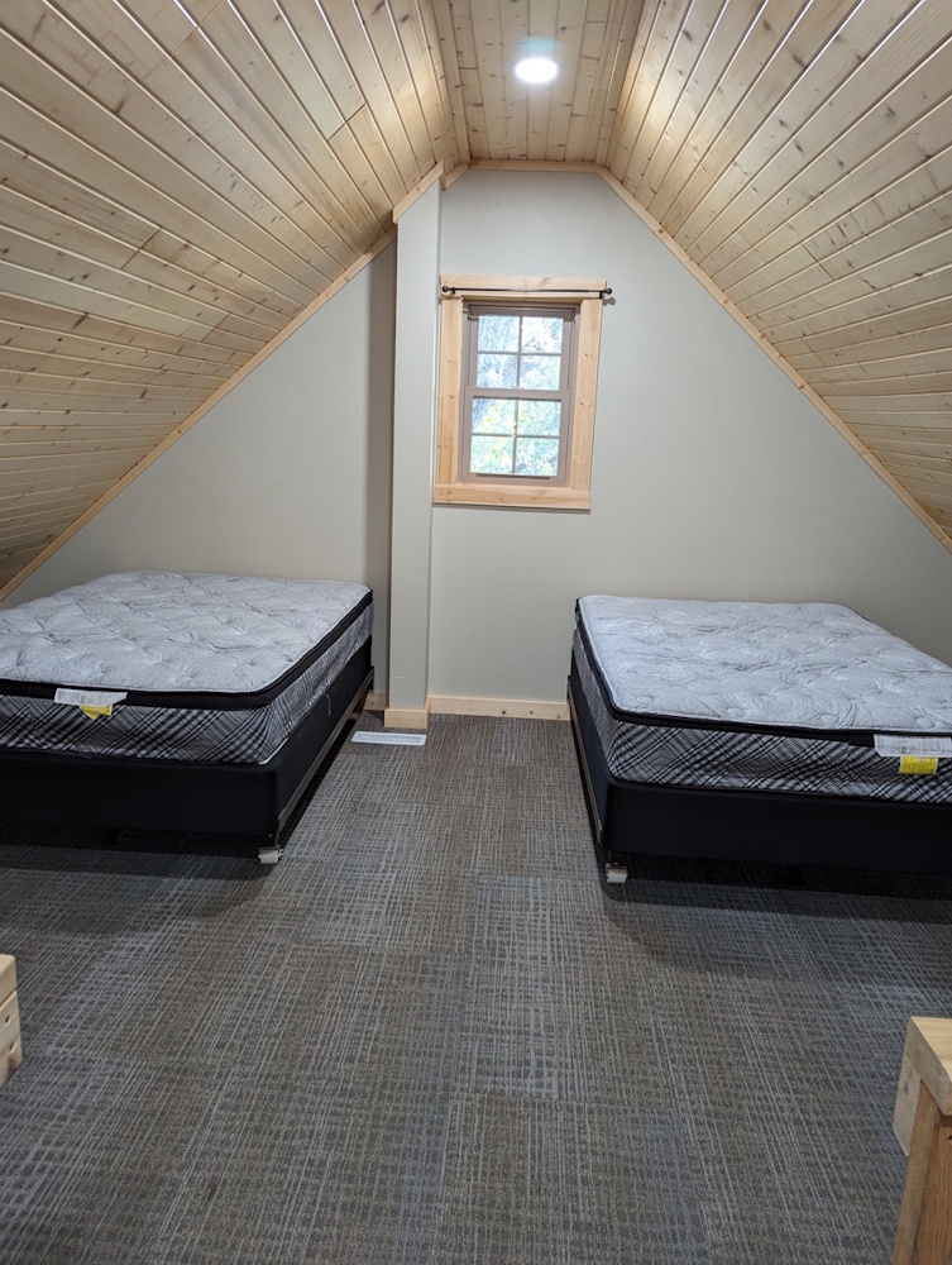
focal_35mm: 24
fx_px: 878
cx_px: 476
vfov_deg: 71.5
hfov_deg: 56.9
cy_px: 632
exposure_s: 1/60
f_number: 1.85
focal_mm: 6.81
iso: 292
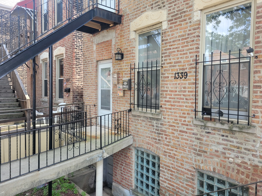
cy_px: 98
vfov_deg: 53.1
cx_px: 131
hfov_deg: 67.3
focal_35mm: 26
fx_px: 197
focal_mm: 5.4
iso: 40
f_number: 1.8
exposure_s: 1/267
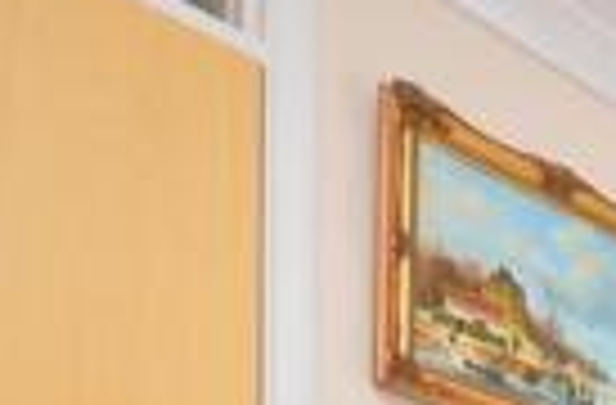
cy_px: 904
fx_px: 1226
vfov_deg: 14.2
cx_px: 1169
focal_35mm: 72
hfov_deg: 19.4
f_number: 5
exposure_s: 1/6
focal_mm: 10
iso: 200
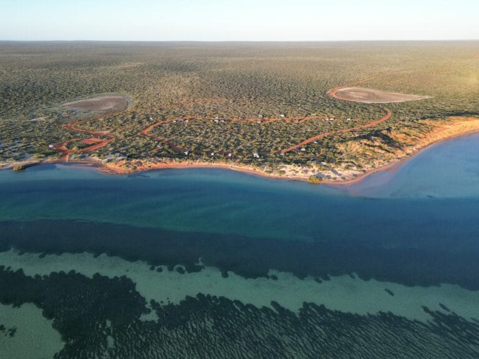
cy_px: 180
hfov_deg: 71.6
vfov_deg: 56.8
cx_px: 240
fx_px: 332
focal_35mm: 24
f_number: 1.7
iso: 120
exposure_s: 1/640
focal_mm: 6.72
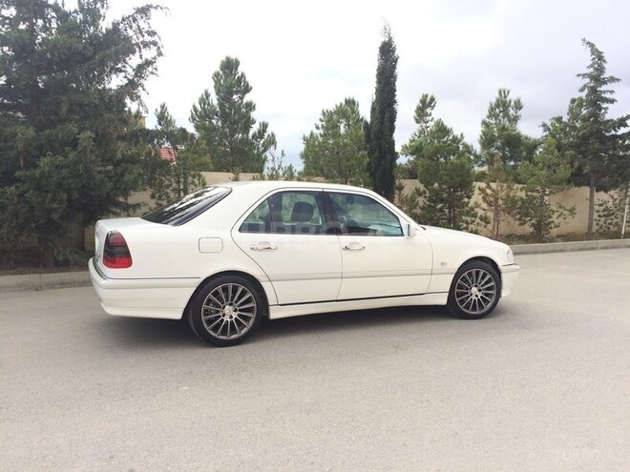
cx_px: 315
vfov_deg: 48.2
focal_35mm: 29
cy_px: 236
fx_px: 528
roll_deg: -0.7
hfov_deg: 61.7
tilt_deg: -6.3
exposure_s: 1/855
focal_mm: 4.15
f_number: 2.2
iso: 32
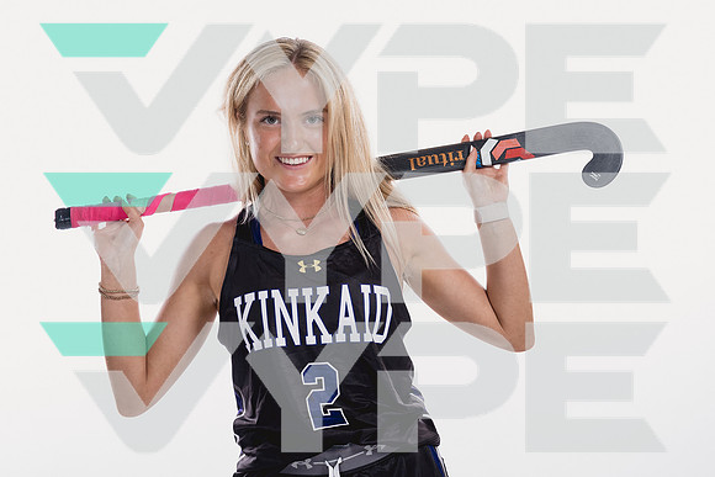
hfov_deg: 33.5
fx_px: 1189
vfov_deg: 22.7
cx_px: 355
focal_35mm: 60
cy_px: 236
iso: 400
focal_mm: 56
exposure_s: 1/250
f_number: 5.6
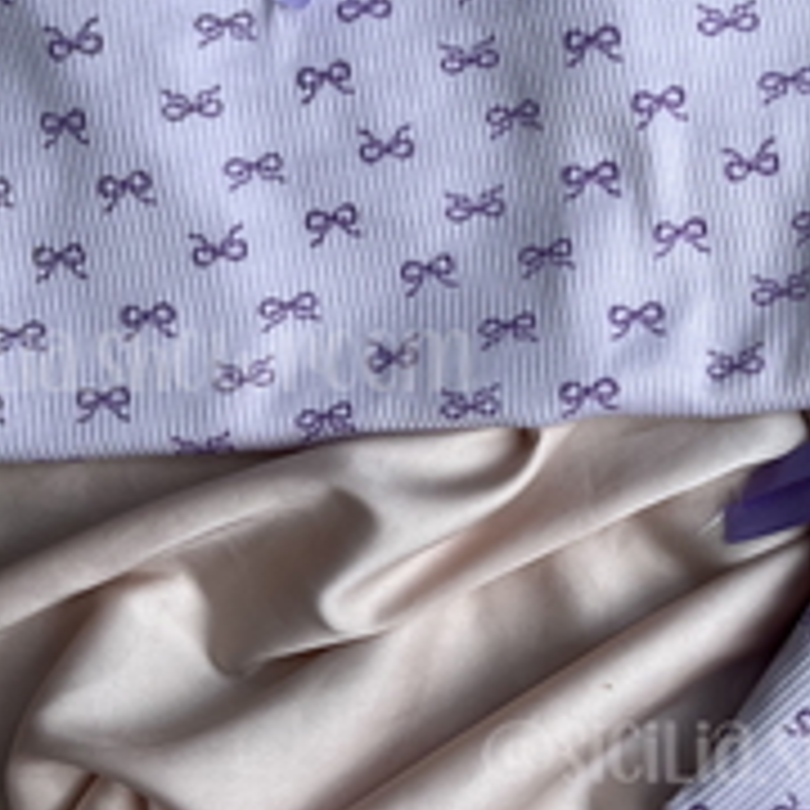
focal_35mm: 68
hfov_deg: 24.7
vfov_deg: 25.3
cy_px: 349
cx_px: 706
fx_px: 1800
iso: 50
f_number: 1.6
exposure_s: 1/415
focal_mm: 5.1
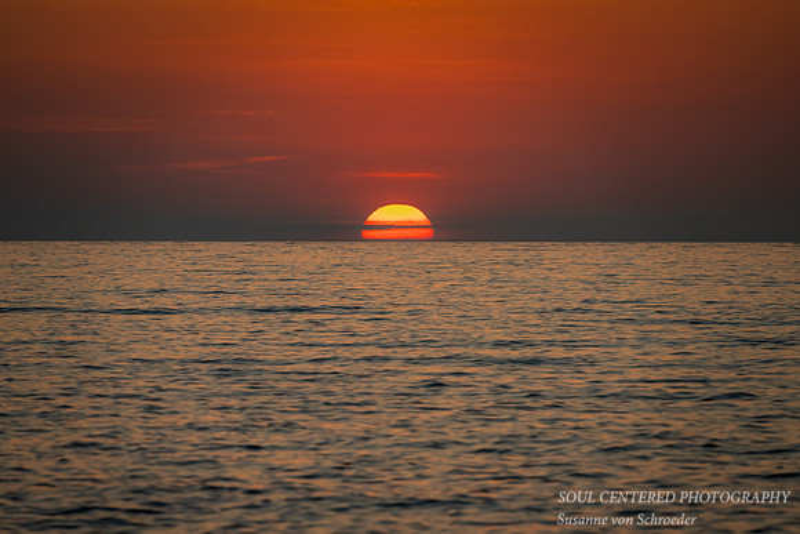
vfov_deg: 4.1
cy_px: 301
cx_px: 383
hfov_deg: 6.1
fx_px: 7528
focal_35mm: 339
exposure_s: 1/125
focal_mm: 300
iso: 400
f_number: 9
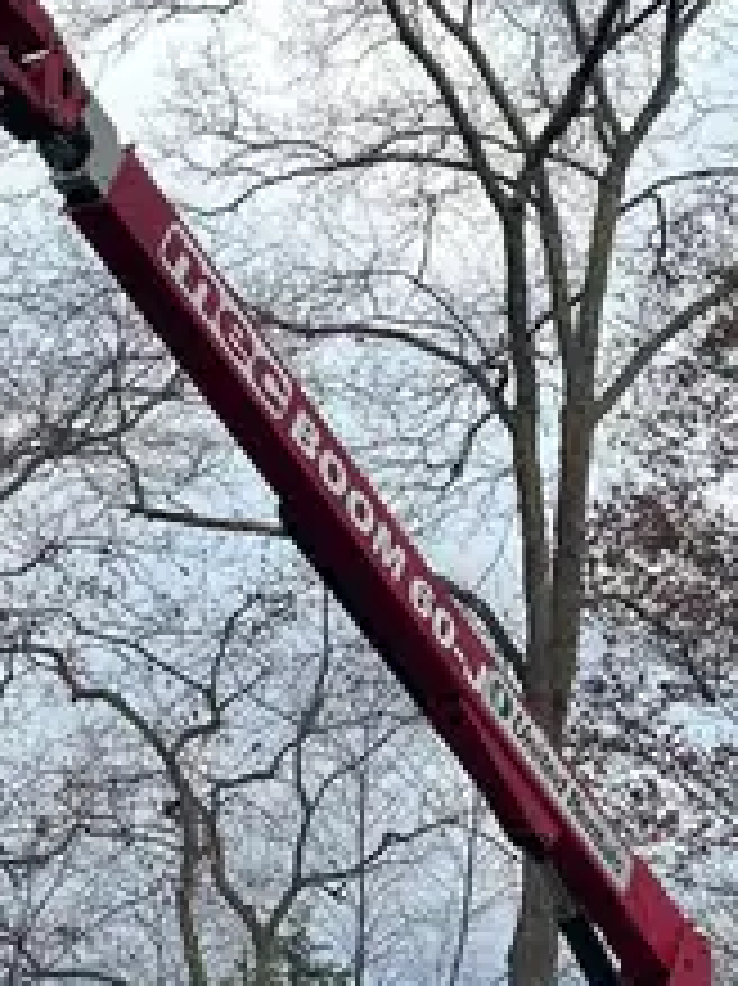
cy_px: 574
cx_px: 112
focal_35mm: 87
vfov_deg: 22.5
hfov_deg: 16.8
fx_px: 2475
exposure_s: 1/1751
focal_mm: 5.7
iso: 50
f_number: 1.5
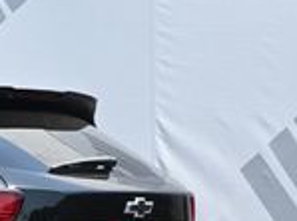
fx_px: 2286
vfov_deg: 5.5
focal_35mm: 267
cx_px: -323
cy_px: 159
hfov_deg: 7.1
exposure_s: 1/250
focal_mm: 43
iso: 220
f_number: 6
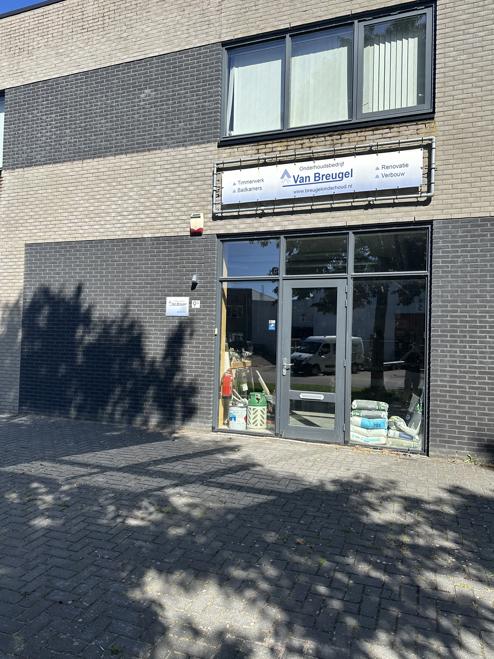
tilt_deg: +2.4
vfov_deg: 71.6
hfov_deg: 56.8
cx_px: 247
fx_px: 457
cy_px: 330
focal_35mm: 24
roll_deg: -2.0
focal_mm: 6.86
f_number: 1.78
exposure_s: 1/3155
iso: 80
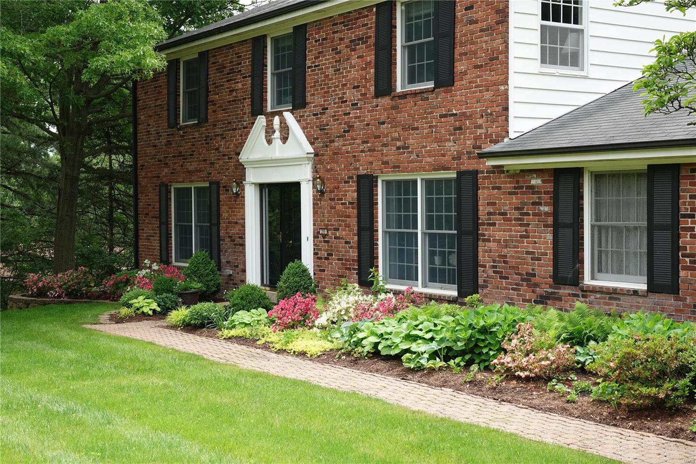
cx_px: 348
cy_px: 232
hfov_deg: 35.6
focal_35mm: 56
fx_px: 1082
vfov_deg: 24.2
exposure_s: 1/250
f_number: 4
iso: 100
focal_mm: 20.49
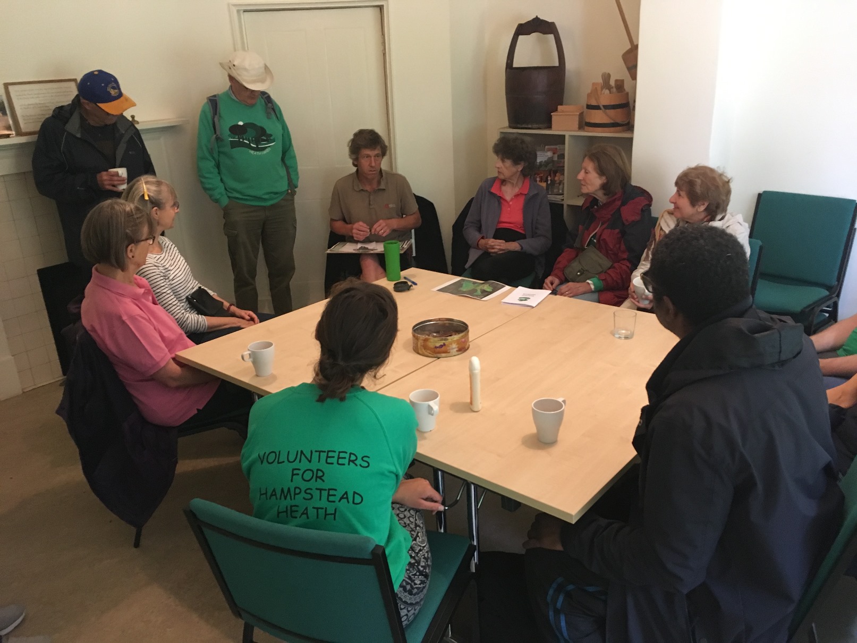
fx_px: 718
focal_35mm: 29
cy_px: 322
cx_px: 428
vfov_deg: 48.2
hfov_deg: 61.7
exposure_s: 1/33
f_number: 2.2
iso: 250
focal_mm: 4.15
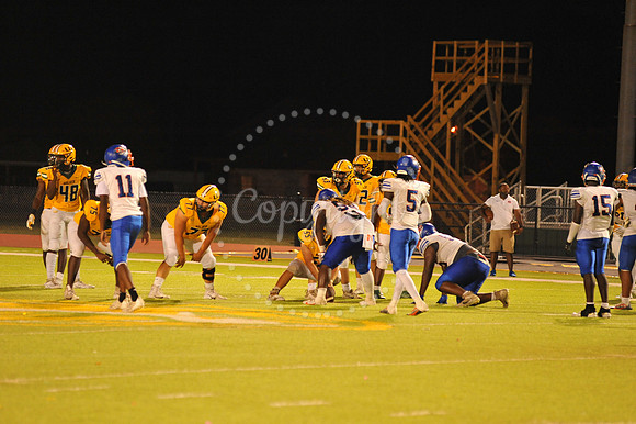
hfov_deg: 10.3
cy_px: 212
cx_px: 318
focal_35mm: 200
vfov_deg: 6.9
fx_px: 3531
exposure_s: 1/160
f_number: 4
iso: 3200
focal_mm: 200
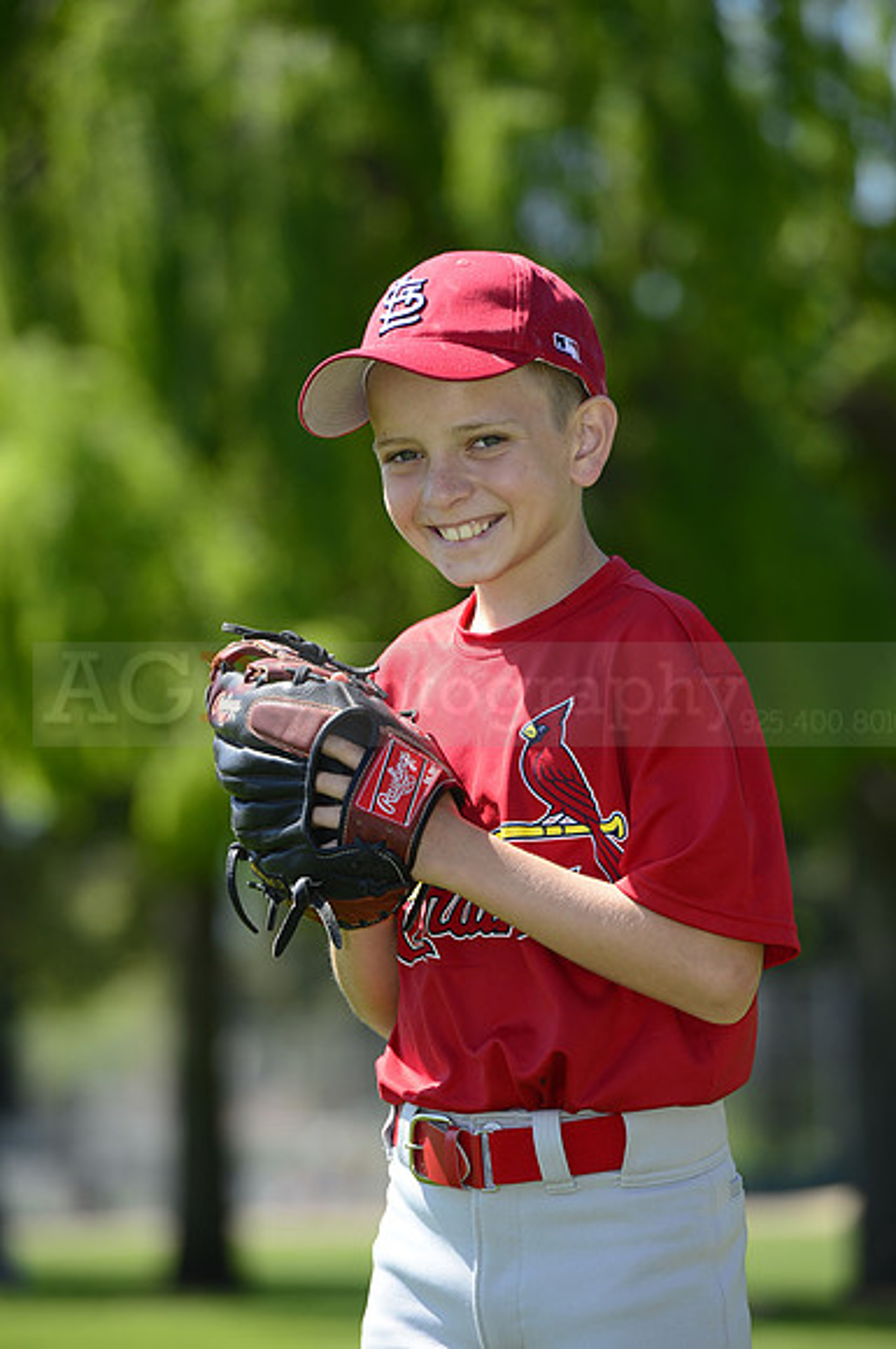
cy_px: 674
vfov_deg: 10.3
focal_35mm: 200
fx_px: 7488
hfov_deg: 6.8
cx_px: 448
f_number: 5.6
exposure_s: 1/640
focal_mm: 200
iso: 200
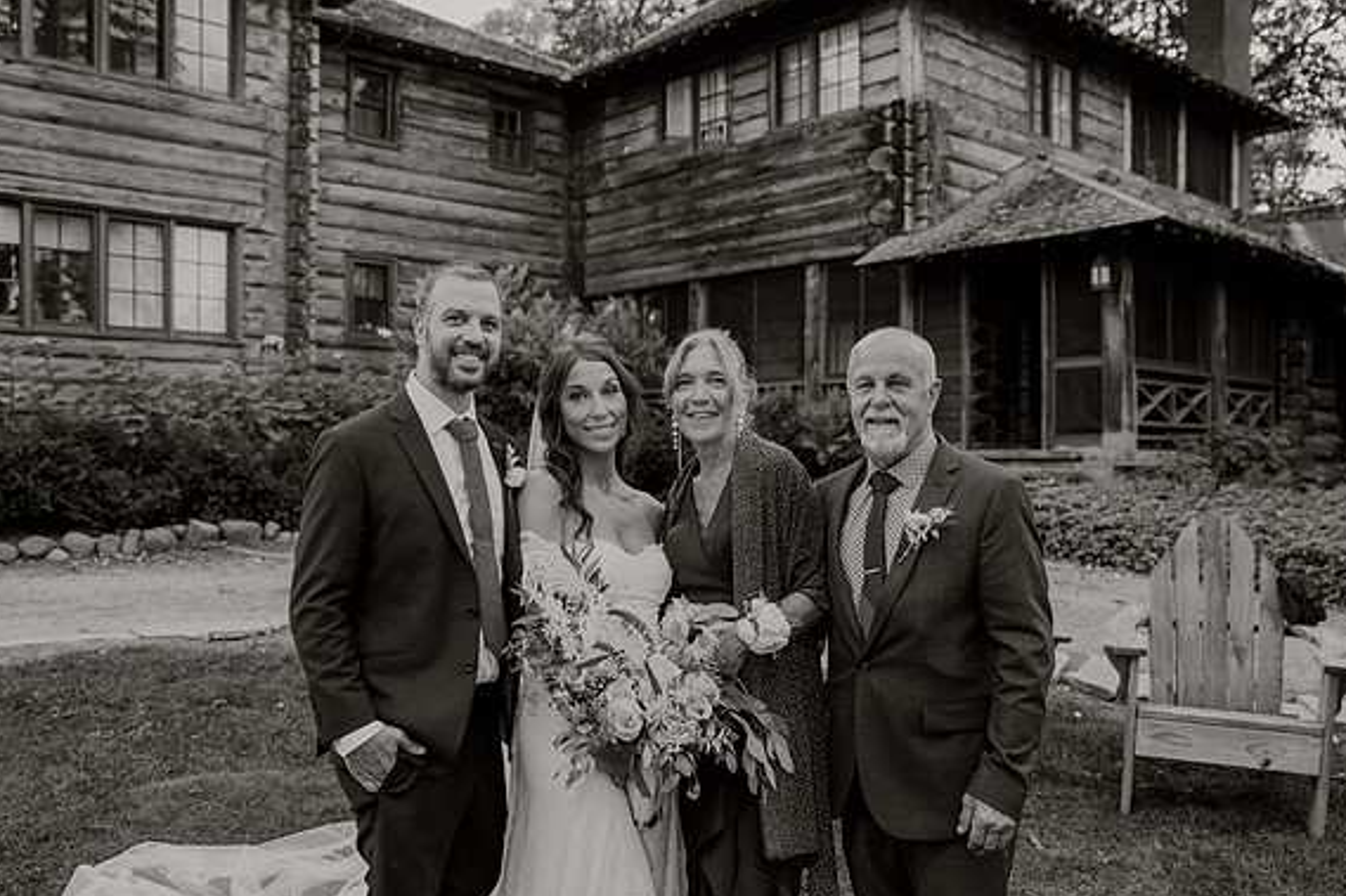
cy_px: 482
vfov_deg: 39.9
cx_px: 644
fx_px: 1233
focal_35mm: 33
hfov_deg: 57.2
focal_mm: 29
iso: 250
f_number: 2.8
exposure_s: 1/320
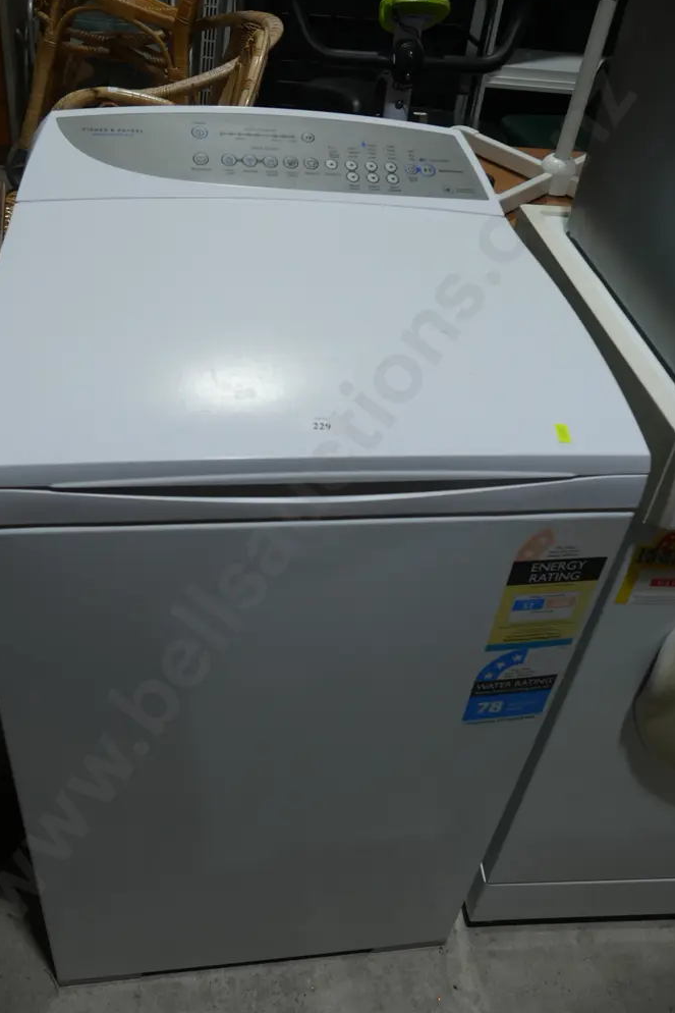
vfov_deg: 61.9
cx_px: 306
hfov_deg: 43.6
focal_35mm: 30
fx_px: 843
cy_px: 499
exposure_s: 1/160
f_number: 4.5
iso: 200
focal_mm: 14
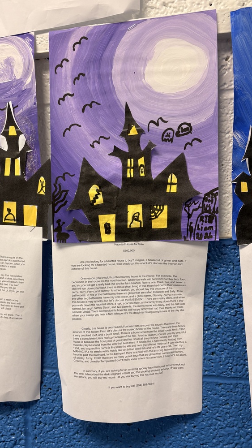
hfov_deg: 39.7
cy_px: 220
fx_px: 344
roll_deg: +1.7
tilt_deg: -2.8
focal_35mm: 29
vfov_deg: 66.1
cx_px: 84
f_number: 1.6
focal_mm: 5.96
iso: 64
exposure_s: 1/60
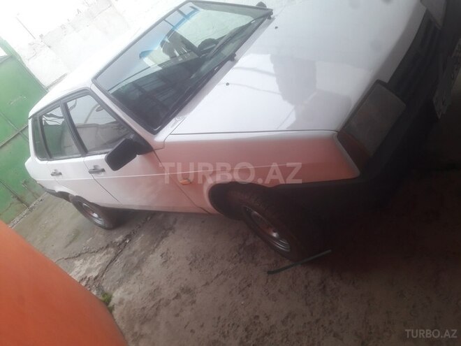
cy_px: 173
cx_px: 230
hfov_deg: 63.4
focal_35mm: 28
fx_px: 373
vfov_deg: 49.7
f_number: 1.9
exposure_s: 1/100
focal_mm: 3.7
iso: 40
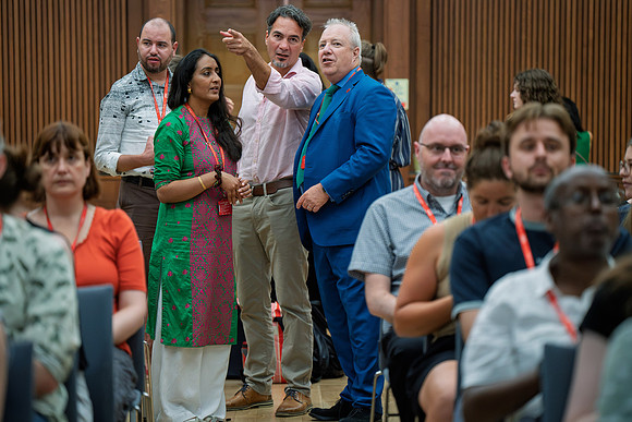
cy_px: 211
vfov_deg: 9.9
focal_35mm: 139
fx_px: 2442
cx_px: 316
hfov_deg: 14.7
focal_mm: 135
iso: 4000
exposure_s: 1/250
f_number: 2.8
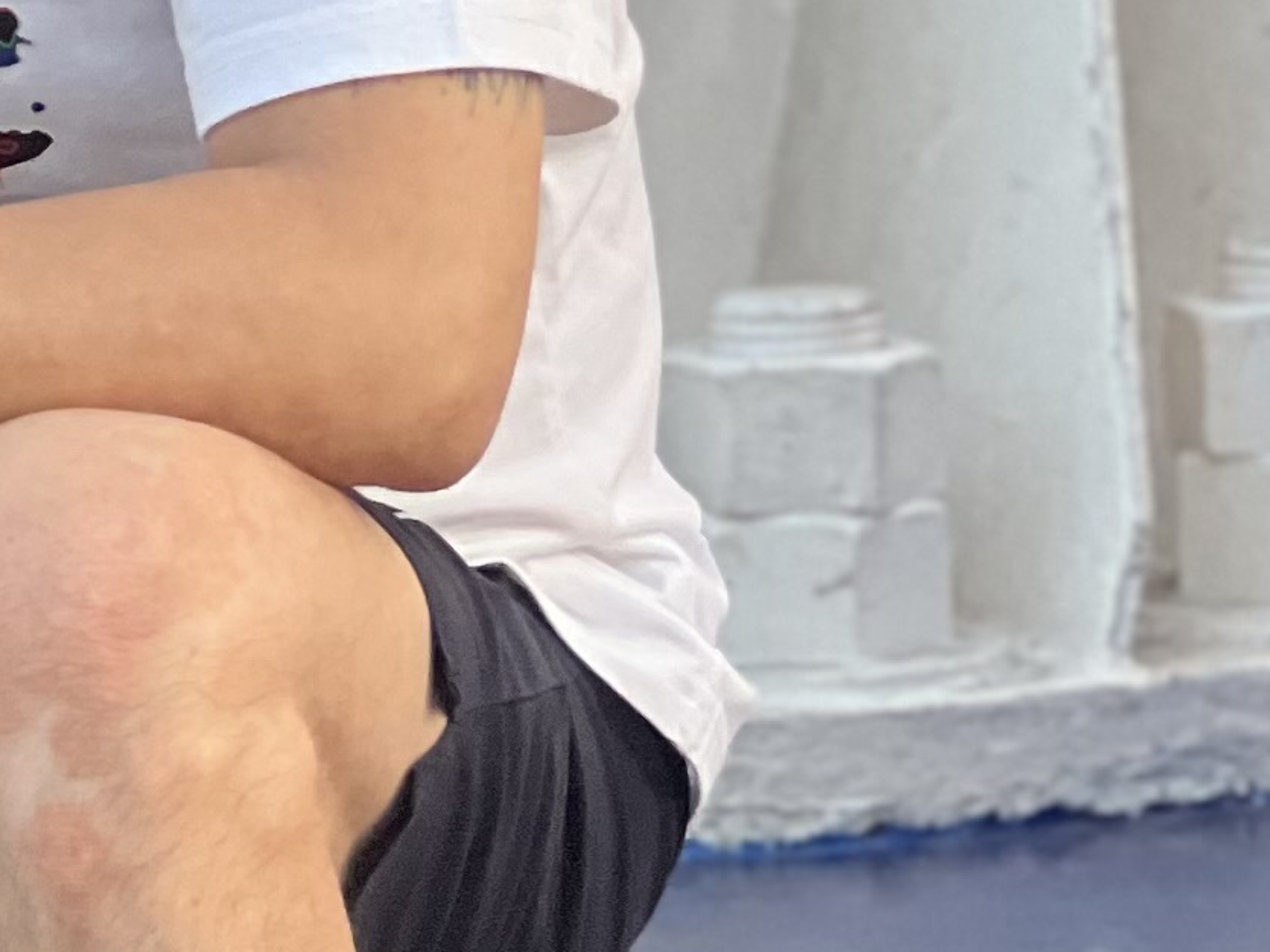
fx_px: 13646
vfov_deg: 4.0
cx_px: -405
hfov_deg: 5.3
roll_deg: +2.2
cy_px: 344
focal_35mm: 372
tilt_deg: -6.4
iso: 160
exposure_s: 1/121
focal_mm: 9
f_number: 2.8
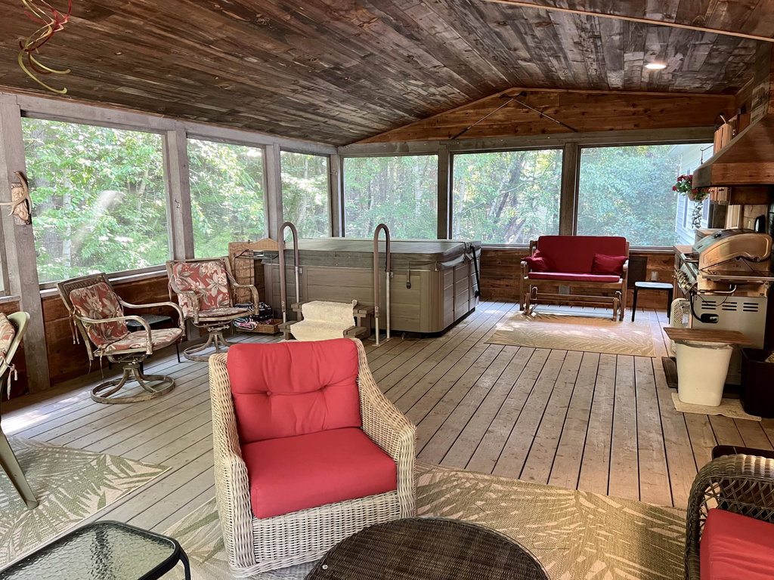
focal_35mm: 26
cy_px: 290
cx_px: 387
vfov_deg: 53.1
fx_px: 581
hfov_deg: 67.3
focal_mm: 5.7
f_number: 1.5
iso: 160
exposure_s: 1/60
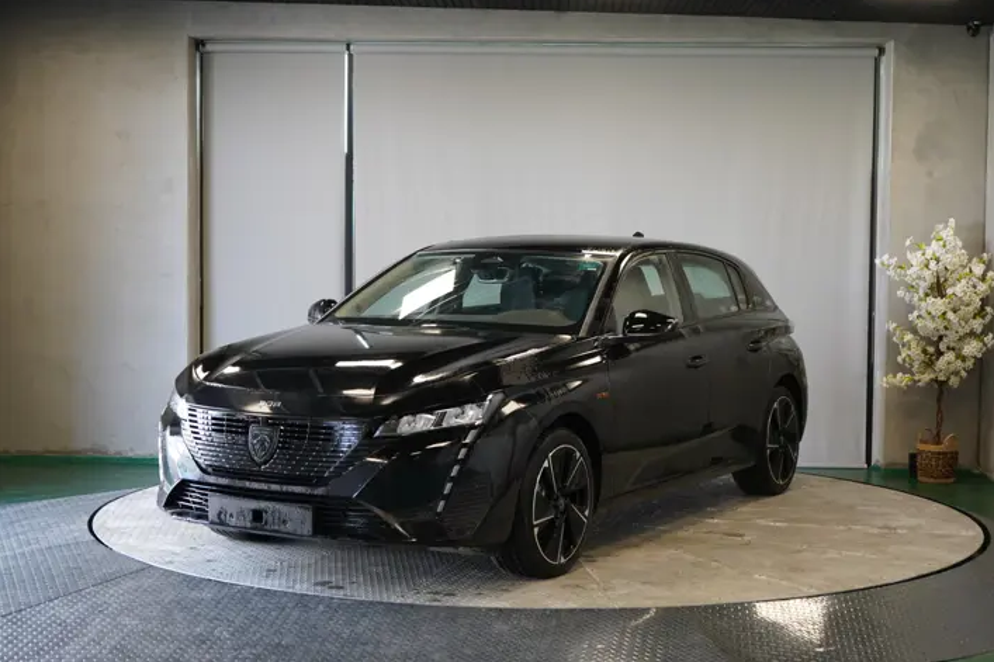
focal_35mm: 54
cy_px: 326
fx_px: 1491
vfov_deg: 25.0
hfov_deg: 36.9
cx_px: 503
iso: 1600
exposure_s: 1/160
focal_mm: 53
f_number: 5
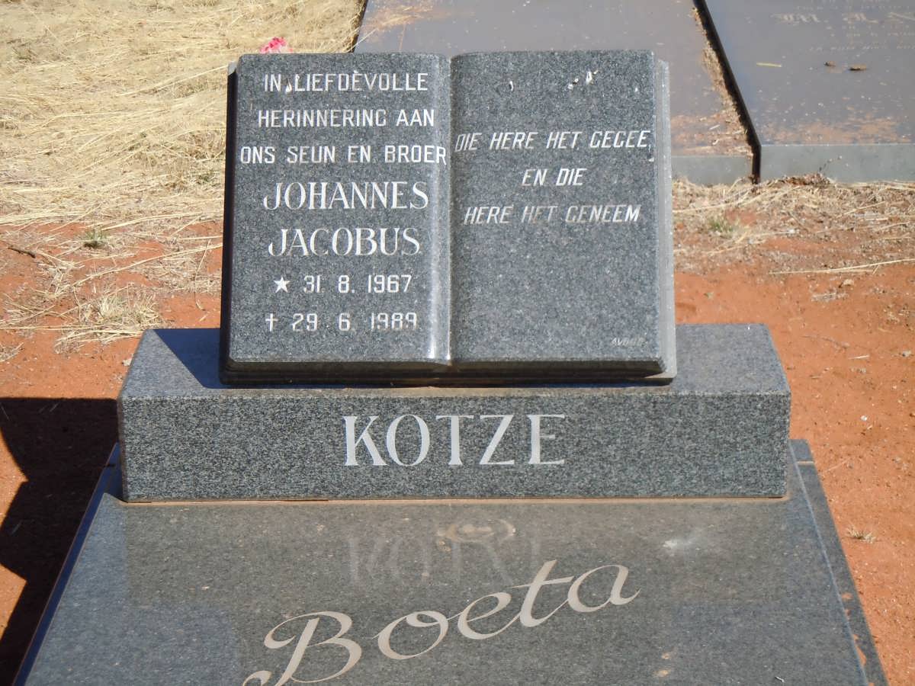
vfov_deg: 16.6
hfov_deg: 22.0
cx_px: 458
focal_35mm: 89
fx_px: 2353
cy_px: 343
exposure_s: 1/250
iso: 200
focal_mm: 16
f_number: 8.8
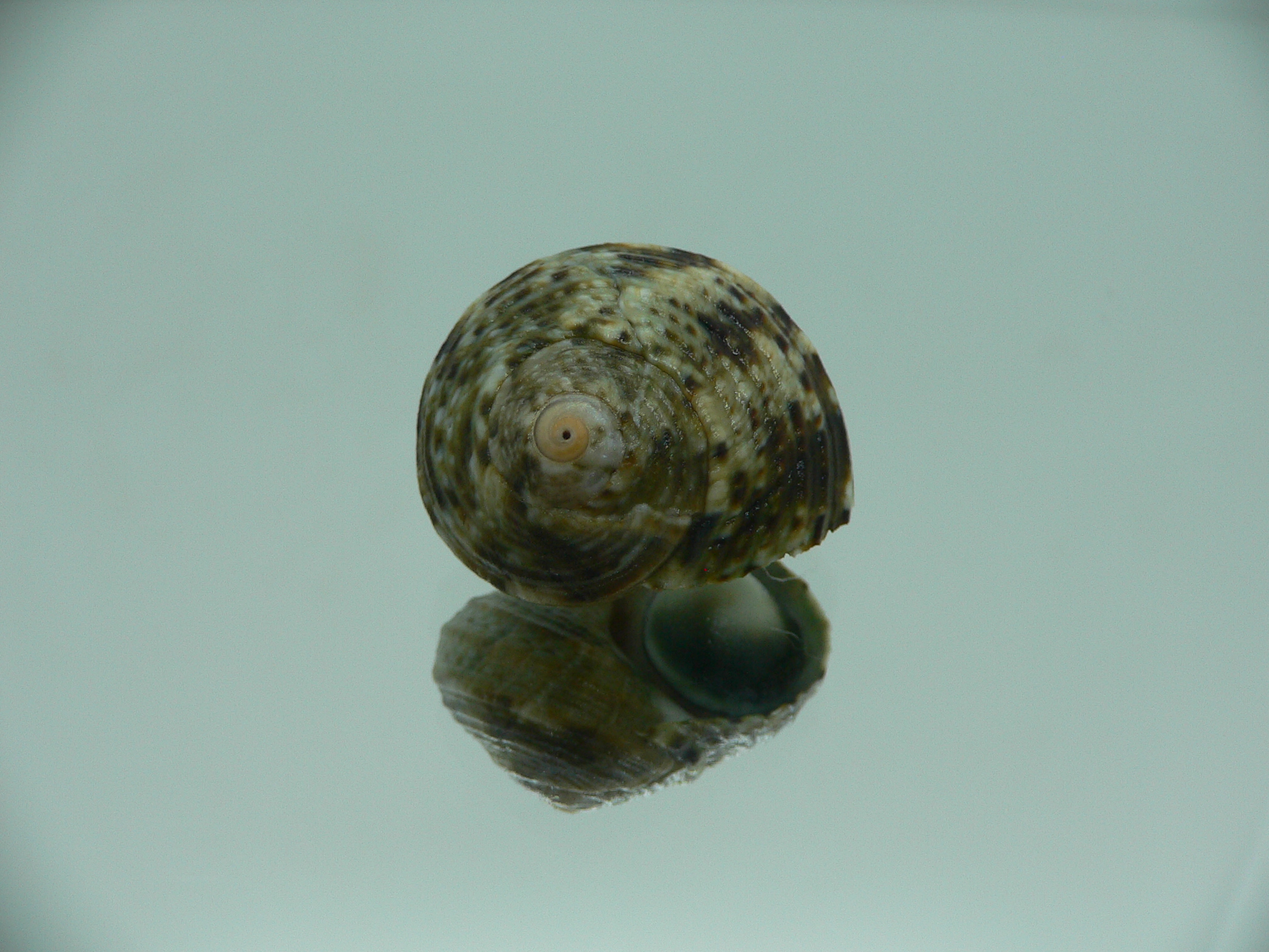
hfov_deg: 52.6
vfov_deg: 40.7
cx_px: 634
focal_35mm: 35
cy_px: 476
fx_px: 1283
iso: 80
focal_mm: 4.6
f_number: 2.8
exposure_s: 1/60
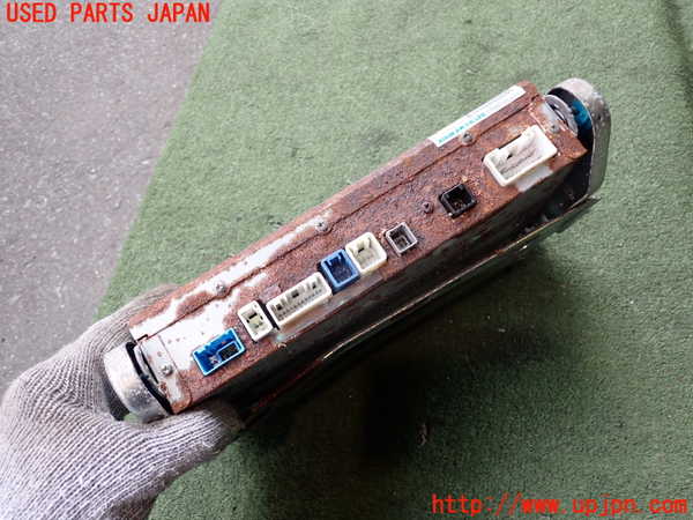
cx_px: 346
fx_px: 601
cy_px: 260
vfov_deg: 46.8
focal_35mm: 30
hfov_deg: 60.0
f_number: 2.3
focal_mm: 5.4
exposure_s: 1/100
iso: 200
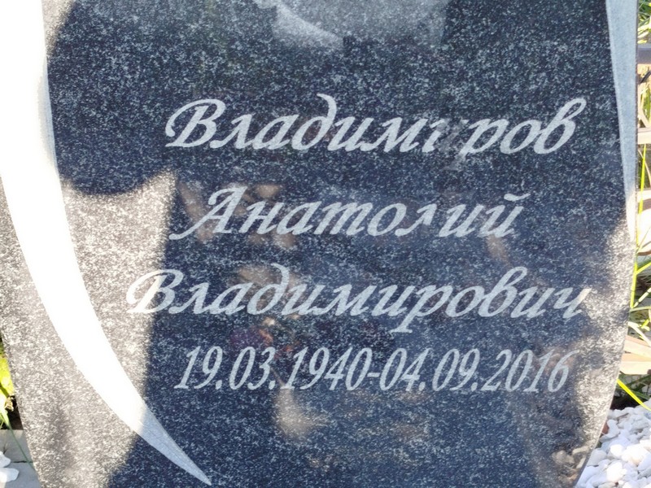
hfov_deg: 61.7
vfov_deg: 48.2
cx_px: 326
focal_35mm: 29
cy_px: 244
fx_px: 545
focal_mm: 5.31
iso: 80
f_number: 1.7
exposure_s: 1/100
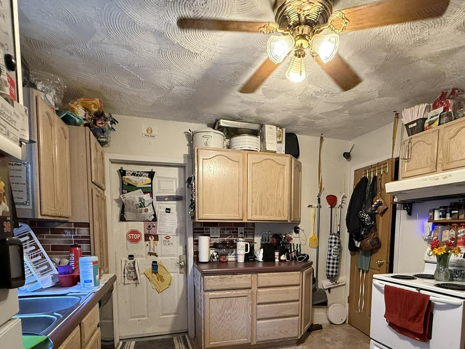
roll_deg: -0.5
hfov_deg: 78.9
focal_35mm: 21
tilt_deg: -6.1
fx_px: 282
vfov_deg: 60.5
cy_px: 255
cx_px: 248
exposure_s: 1/60
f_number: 2.2
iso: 500
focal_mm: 2.22
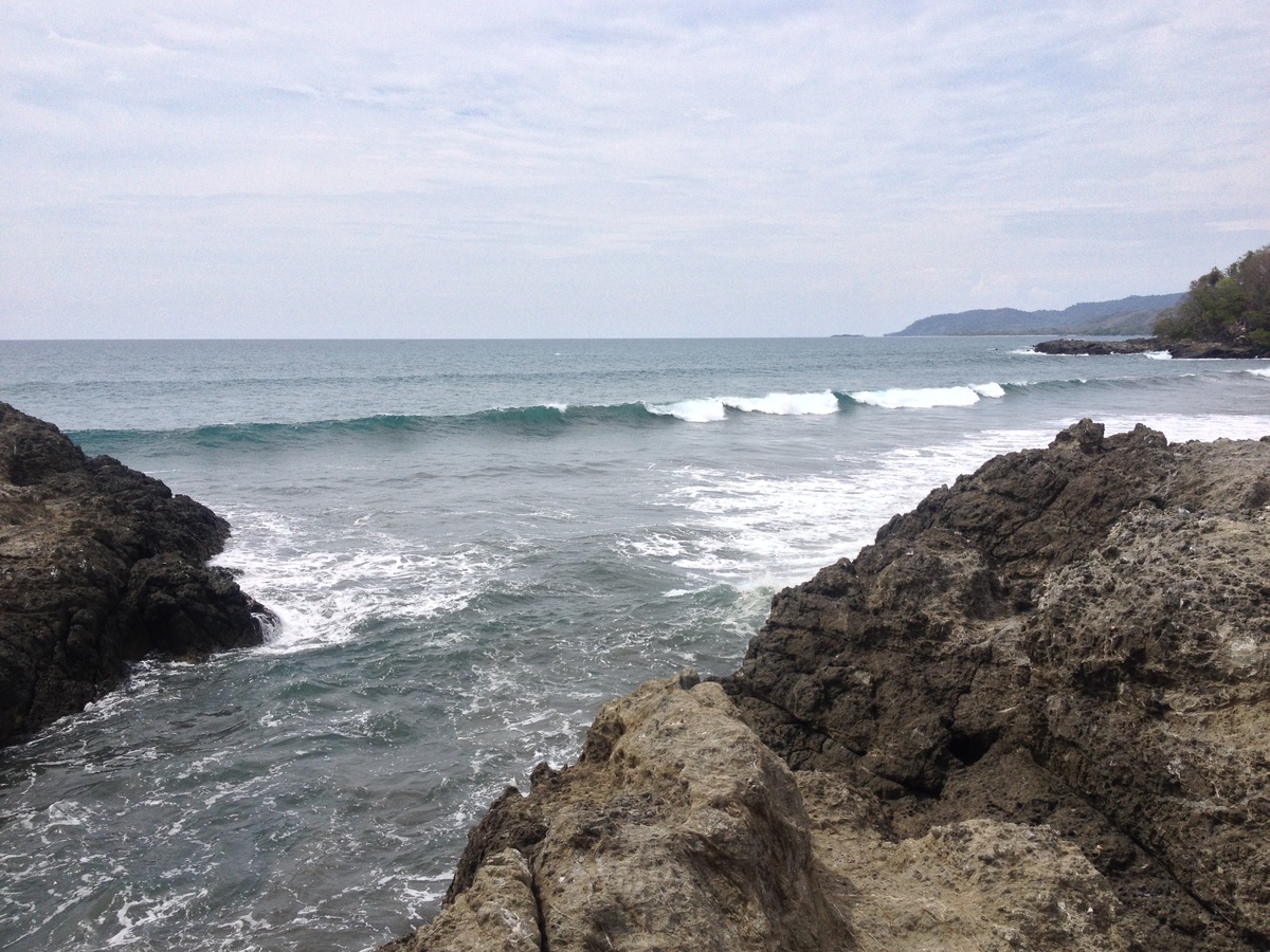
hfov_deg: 52.6
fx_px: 1284
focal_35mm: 35
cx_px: 635
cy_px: 476
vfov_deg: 40.7
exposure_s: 1/2632
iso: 50
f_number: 2.4
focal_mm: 4.28
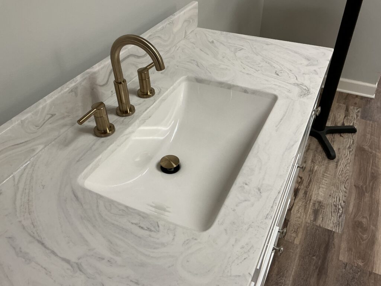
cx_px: 190
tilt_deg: -40.1
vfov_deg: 48.2
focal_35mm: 29
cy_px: 143
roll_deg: +2.6
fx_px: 319
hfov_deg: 61.7
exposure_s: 1/60
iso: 100
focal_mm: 3
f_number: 1.8
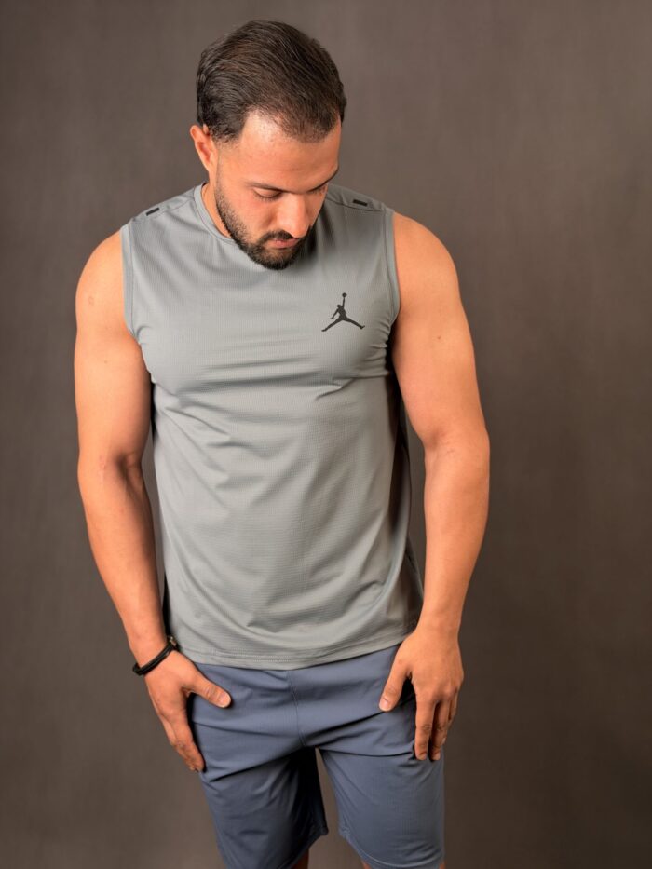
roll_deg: -1.8
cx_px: 326
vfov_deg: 39.7
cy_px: 434
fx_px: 1205
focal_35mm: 48
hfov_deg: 30.3
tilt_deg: -7.6
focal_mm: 6.76
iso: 50
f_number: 1.78
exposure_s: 1/121
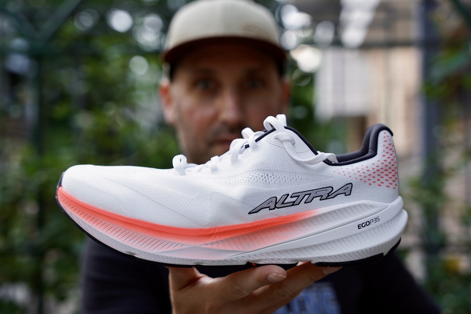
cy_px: 157
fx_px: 693
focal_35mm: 53
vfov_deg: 25.5
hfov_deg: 37.5
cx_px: 236
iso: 250
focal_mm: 53
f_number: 3.5
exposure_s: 1/160
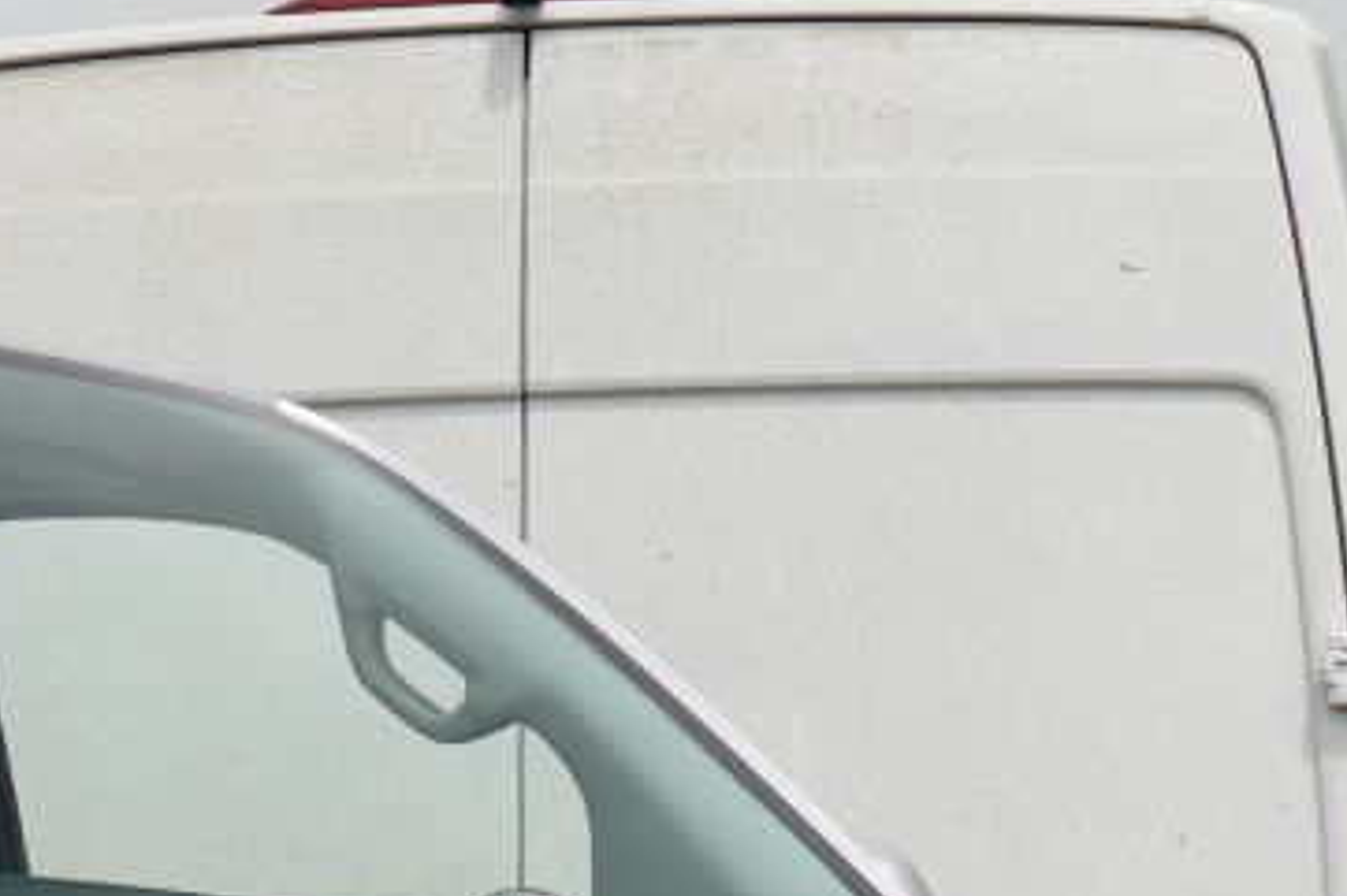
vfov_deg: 5.3
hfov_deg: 7.8
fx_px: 9656
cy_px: 1413
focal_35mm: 258
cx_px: -636
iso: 100
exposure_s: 1/100
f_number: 9
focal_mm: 39
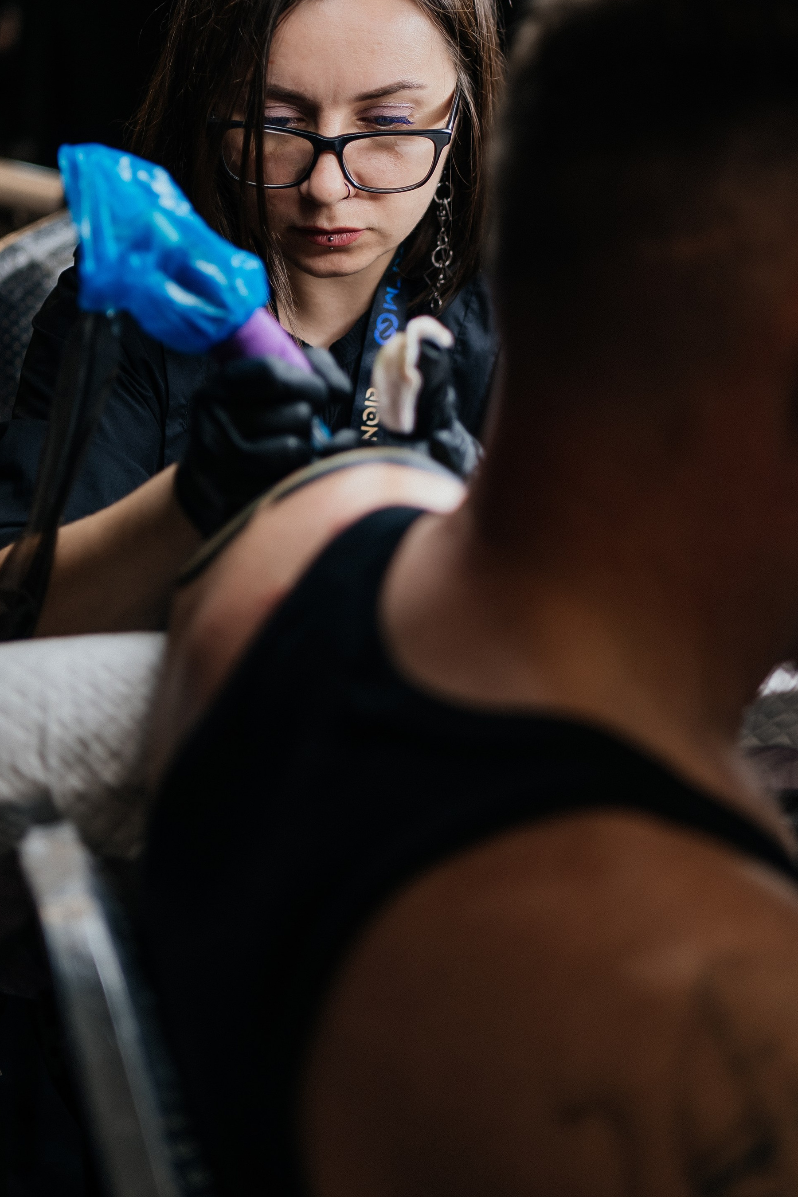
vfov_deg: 31.1
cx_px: 293
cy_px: 370
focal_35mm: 64
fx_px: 2128
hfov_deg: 21.2
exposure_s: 1/125
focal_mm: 45
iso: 200
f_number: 1.8
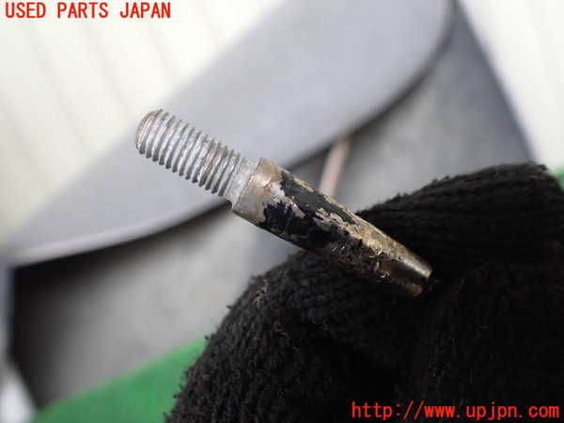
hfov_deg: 60.0
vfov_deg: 46.8
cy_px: 212
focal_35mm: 30
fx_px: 489
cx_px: 282
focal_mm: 5.4
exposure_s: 1/125
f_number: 2.3
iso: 640
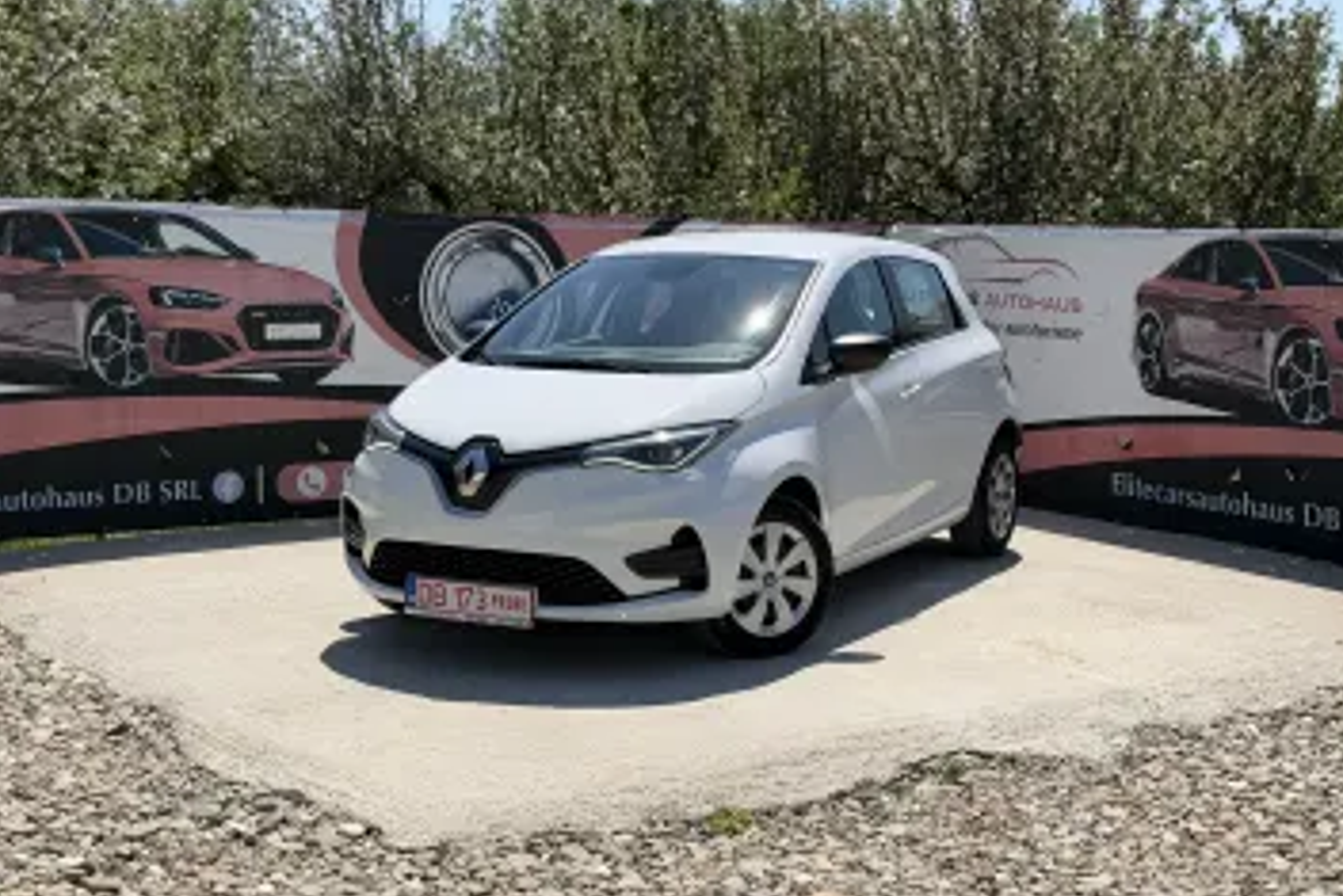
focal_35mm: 51
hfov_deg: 38.9
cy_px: 477
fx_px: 1903
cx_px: 675
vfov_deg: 26.5
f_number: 1.78
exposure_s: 1/8772
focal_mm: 6.76
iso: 80
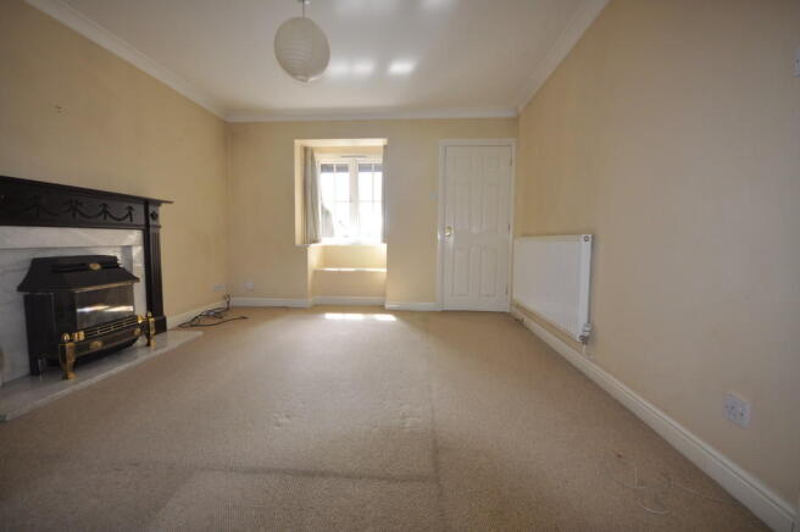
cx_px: 400
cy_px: 266
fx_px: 333
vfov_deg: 77.2
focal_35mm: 15
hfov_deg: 100.4
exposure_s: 1/200
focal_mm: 10
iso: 400
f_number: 4
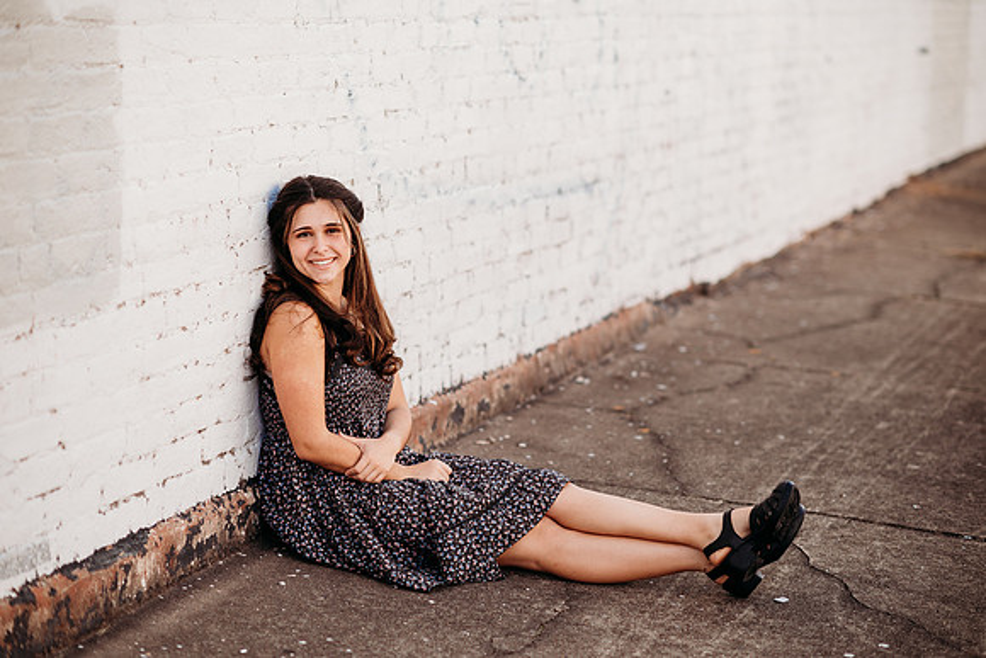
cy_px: 329
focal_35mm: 85
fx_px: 2328
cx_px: 493
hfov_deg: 23.9
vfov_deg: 16.1
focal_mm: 85
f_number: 2.2
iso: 100
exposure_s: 1/800
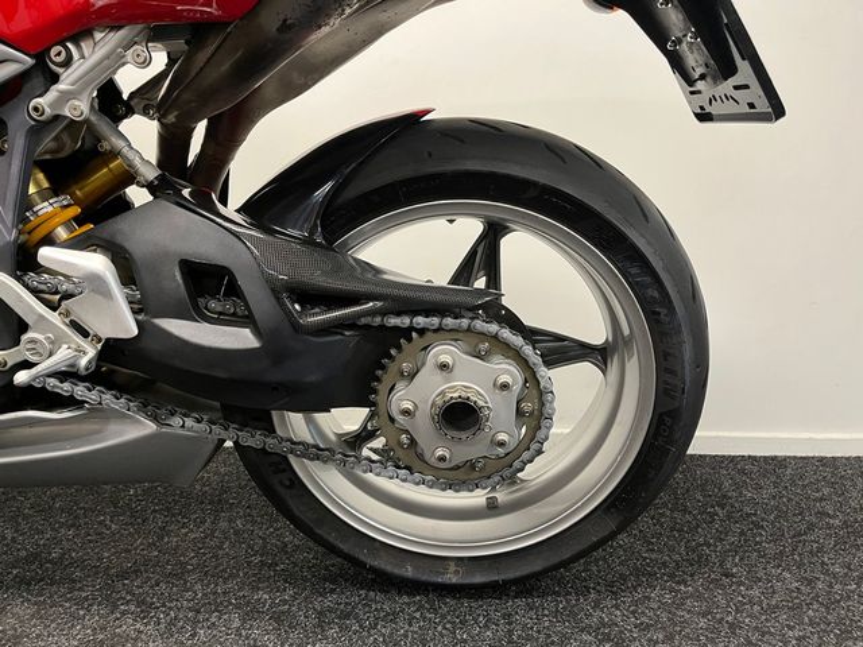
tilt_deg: -9.3
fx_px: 648
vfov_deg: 53.1
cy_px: 324
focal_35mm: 26
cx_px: 432
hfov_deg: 67.3
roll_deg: -0.1
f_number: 1.6
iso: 200
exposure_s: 1/50
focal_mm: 5.1
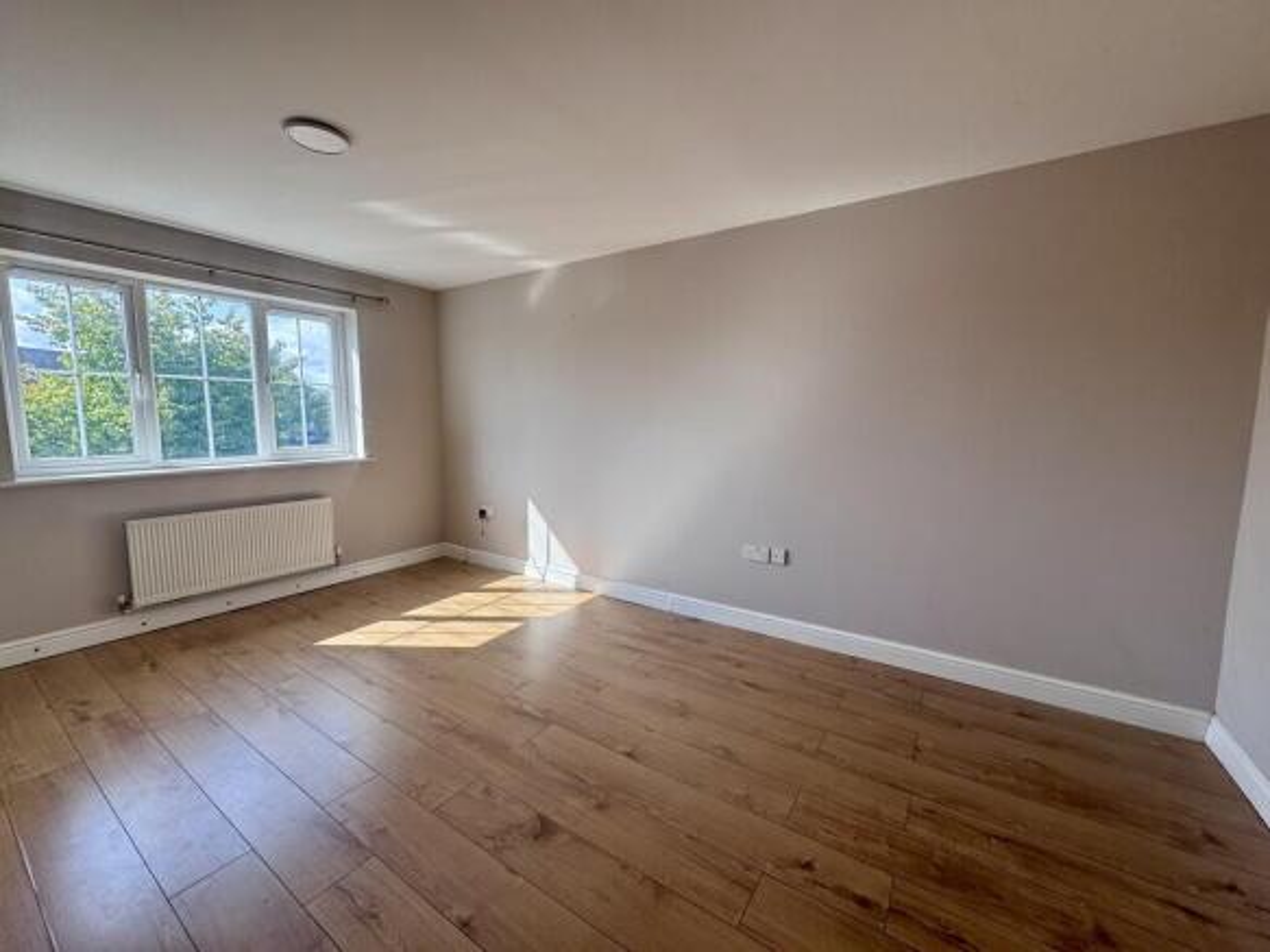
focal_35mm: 14
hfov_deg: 102.1
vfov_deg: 85.7
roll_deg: -0.3
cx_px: 635
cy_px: 476
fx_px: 514
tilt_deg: -6.5
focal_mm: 2.22
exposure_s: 1/235
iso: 40
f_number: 2.2
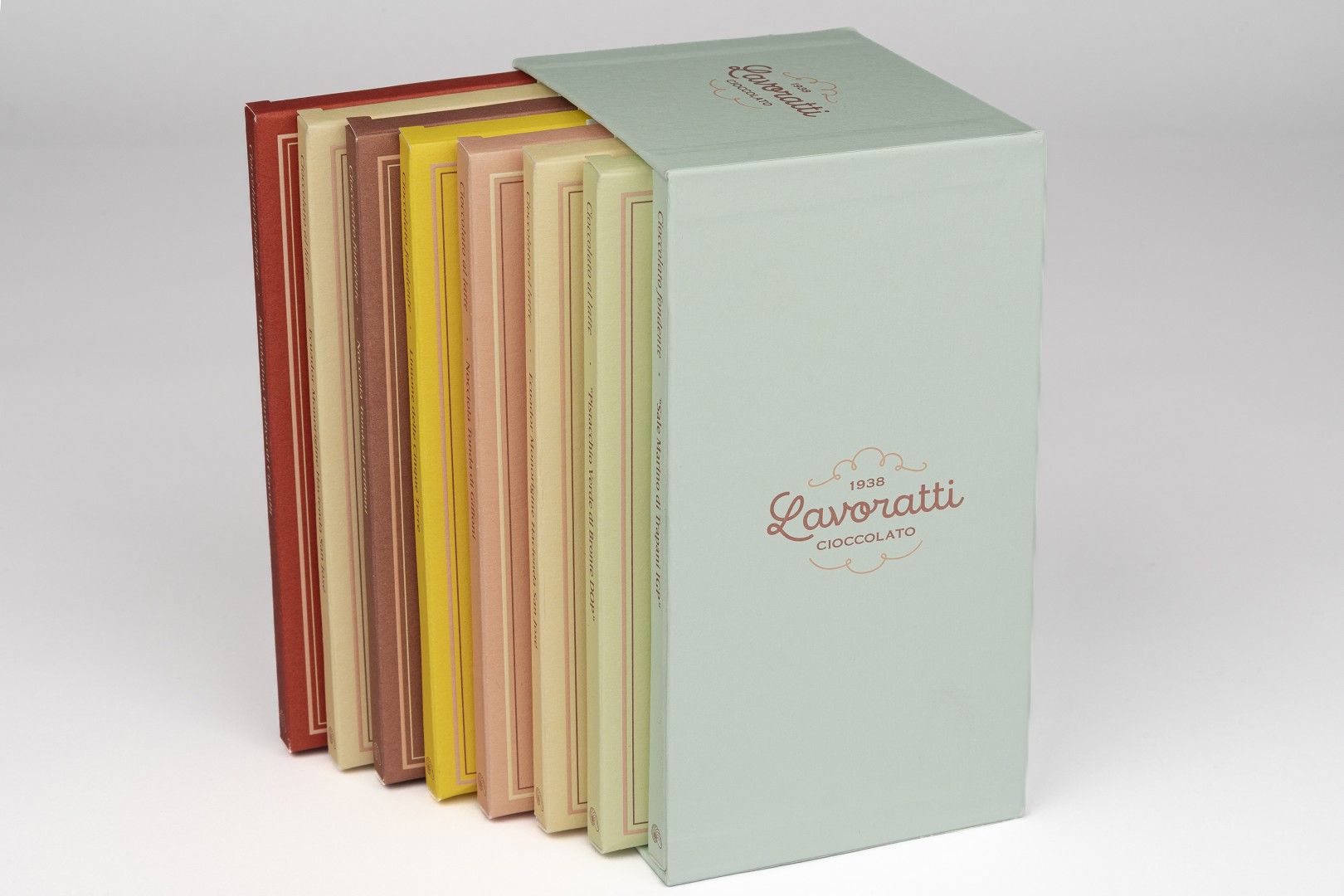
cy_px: 448
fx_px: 3434
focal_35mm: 92
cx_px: 672
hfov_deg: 22.1
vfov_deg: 14.9
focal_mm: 92
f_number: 18
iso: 160
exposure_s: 1/100
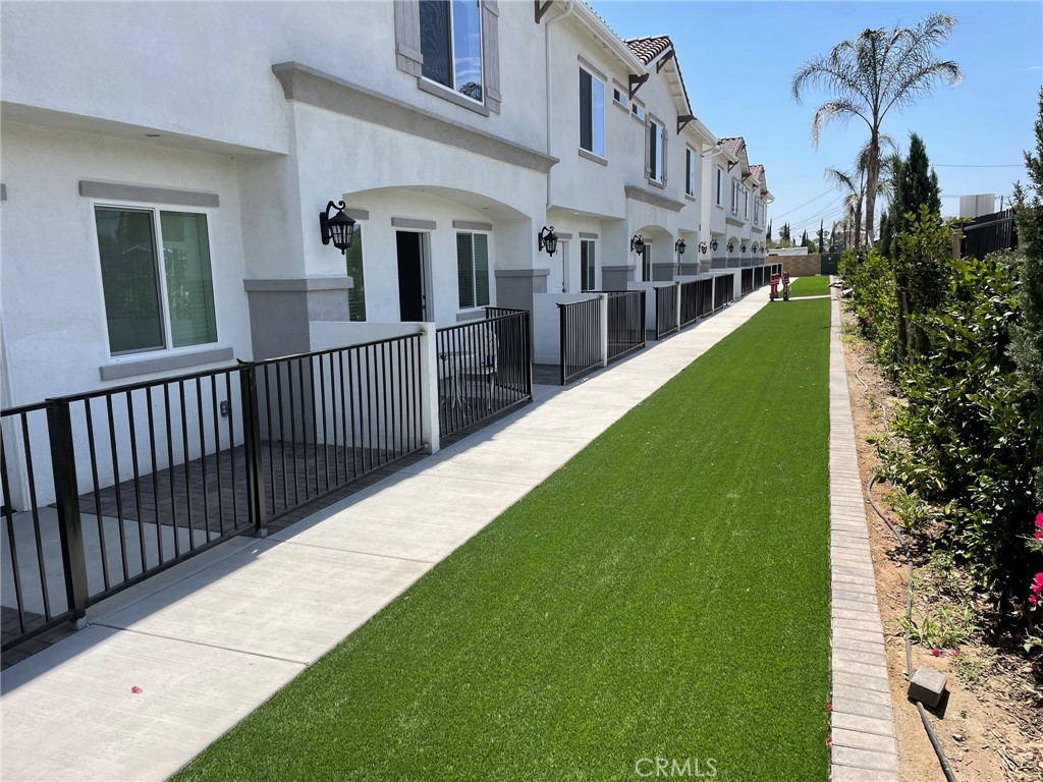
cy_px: 391
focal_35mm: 26
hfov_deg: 67.3
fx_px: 783
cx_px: 522
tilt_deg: -9.3
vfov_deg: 53.1
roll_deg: +2.0
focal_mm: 4.2
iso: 32
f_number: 1.6
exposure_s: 1/2959
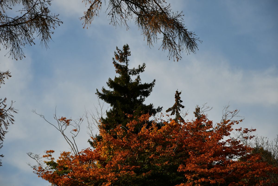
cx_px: 139
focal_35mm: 157
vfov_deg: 8.7
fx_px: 1212
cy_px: 93
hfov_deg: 13.1
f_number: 6.3
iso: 100
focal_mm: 105
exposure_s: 1/640
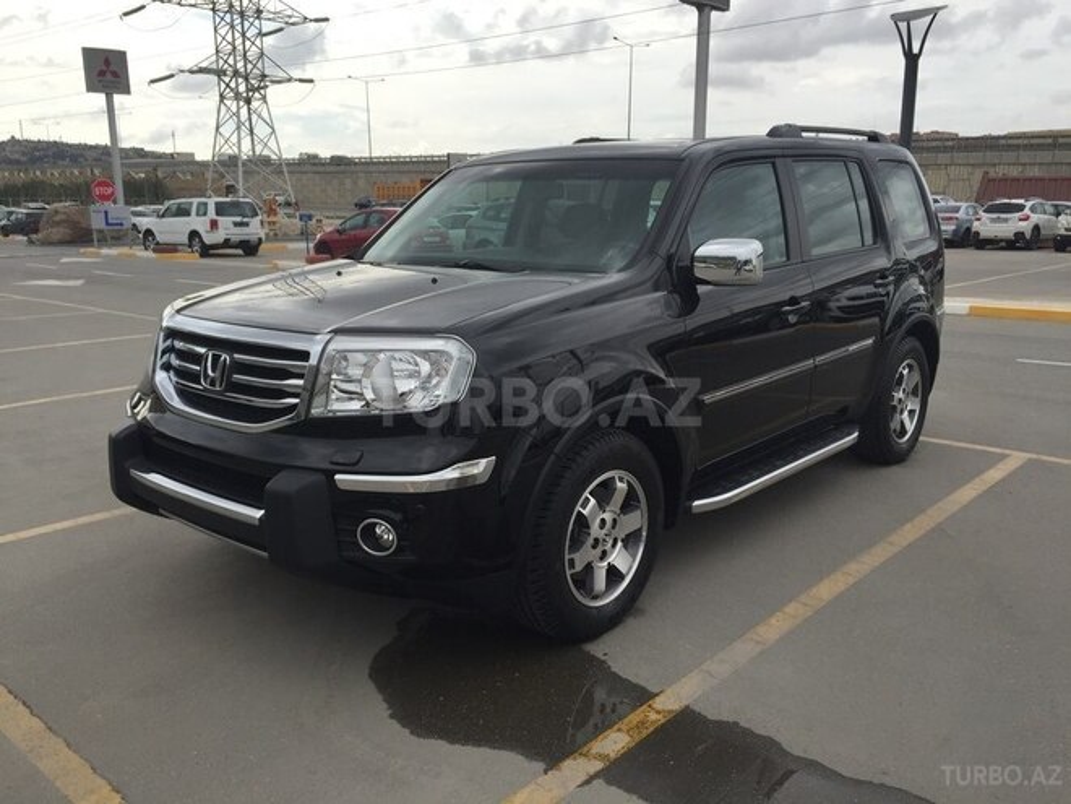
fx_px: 897
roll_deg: +0.0
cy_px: 402
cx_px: 536
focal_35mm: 29
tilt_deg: -12.1
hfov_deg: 61.7
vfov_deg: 48.2
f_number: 2.2
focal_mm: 4.15
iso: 32
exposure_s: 1/1236
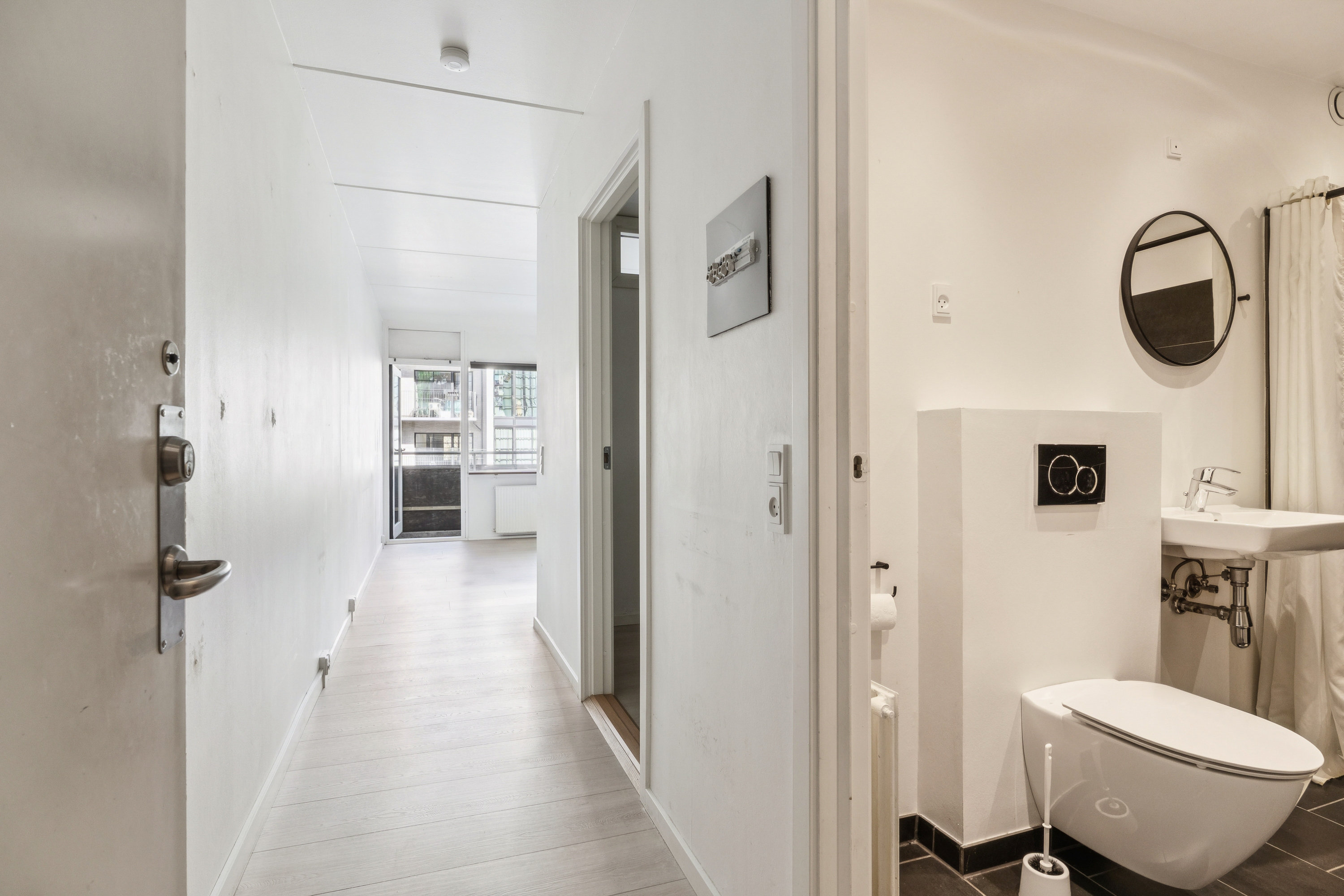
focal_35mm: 18
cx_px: 672
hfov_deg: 90.0
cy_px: 448
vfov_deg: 67.4
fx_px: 672
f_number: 7.1
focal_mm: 12
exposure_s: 1/100
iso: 400
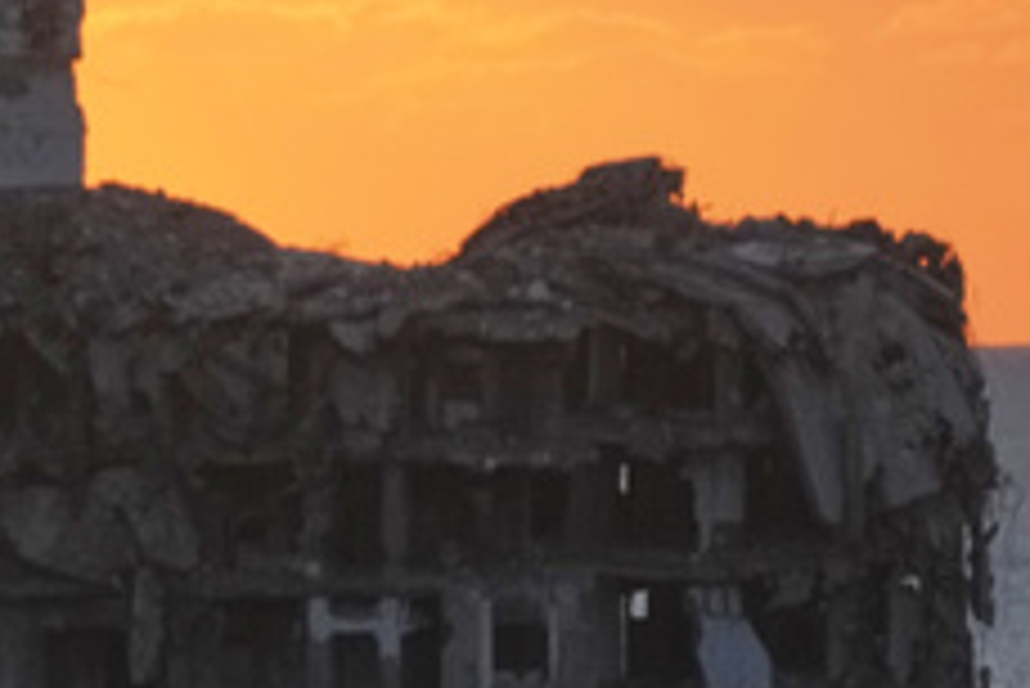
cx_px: -1115
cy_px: 899
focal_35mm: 1144
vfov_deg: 1.2
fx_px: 32751
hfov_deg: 1.8
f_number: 5.6
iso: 800
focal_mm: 256
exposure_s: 1/2500
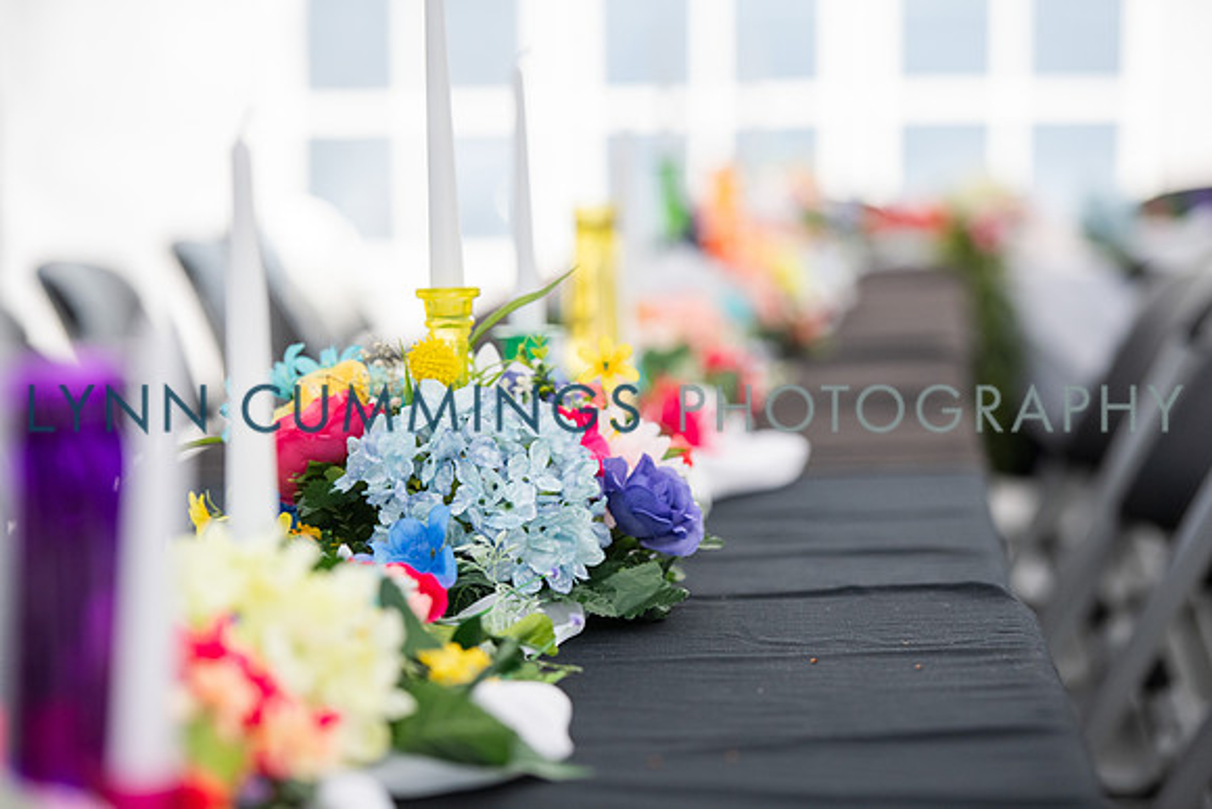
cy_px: 404
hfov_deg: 16.4
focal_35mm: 125
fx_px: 4209
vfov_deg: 11.0
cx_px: 606
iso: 640
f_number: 3.2
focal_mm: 125
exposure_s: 1/3200
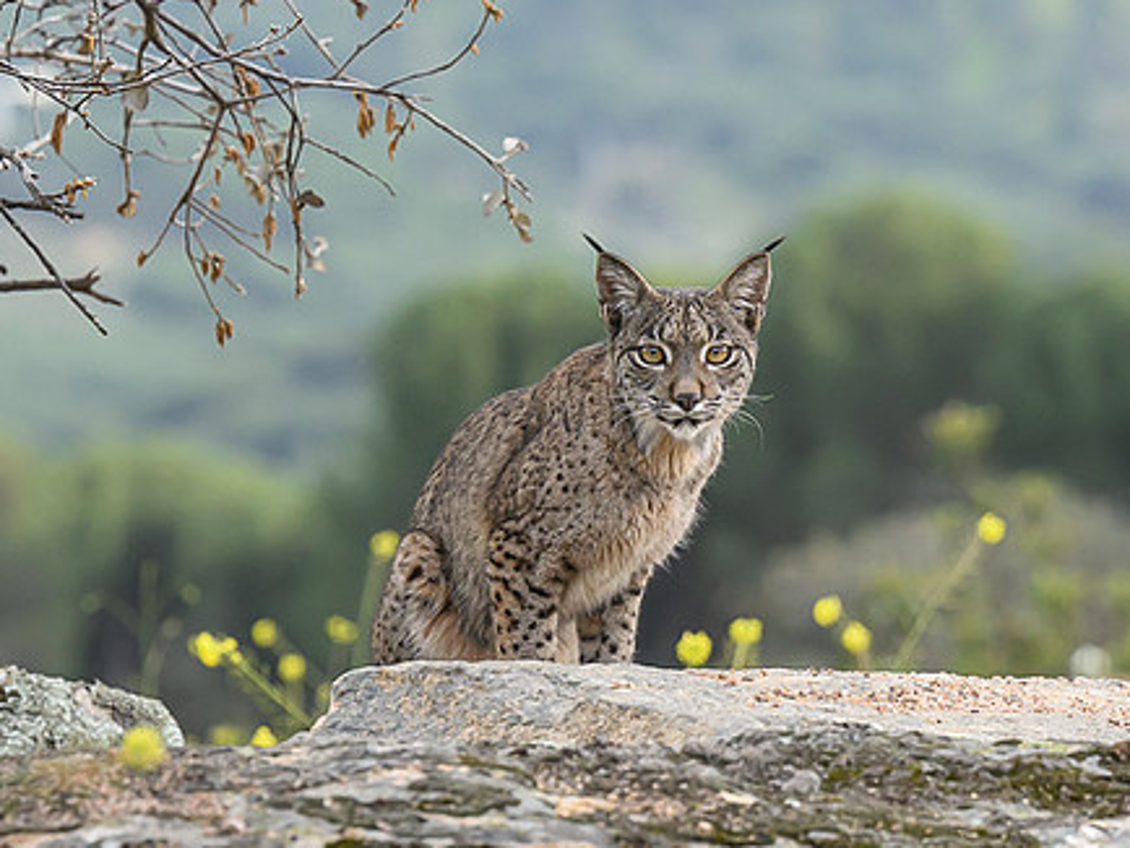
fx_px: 12640
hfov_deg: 5.1
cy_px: 287
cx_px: 600
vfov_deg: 3.8
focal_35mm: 387
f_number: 4
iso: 1000
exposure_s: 1/2000
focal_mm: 145
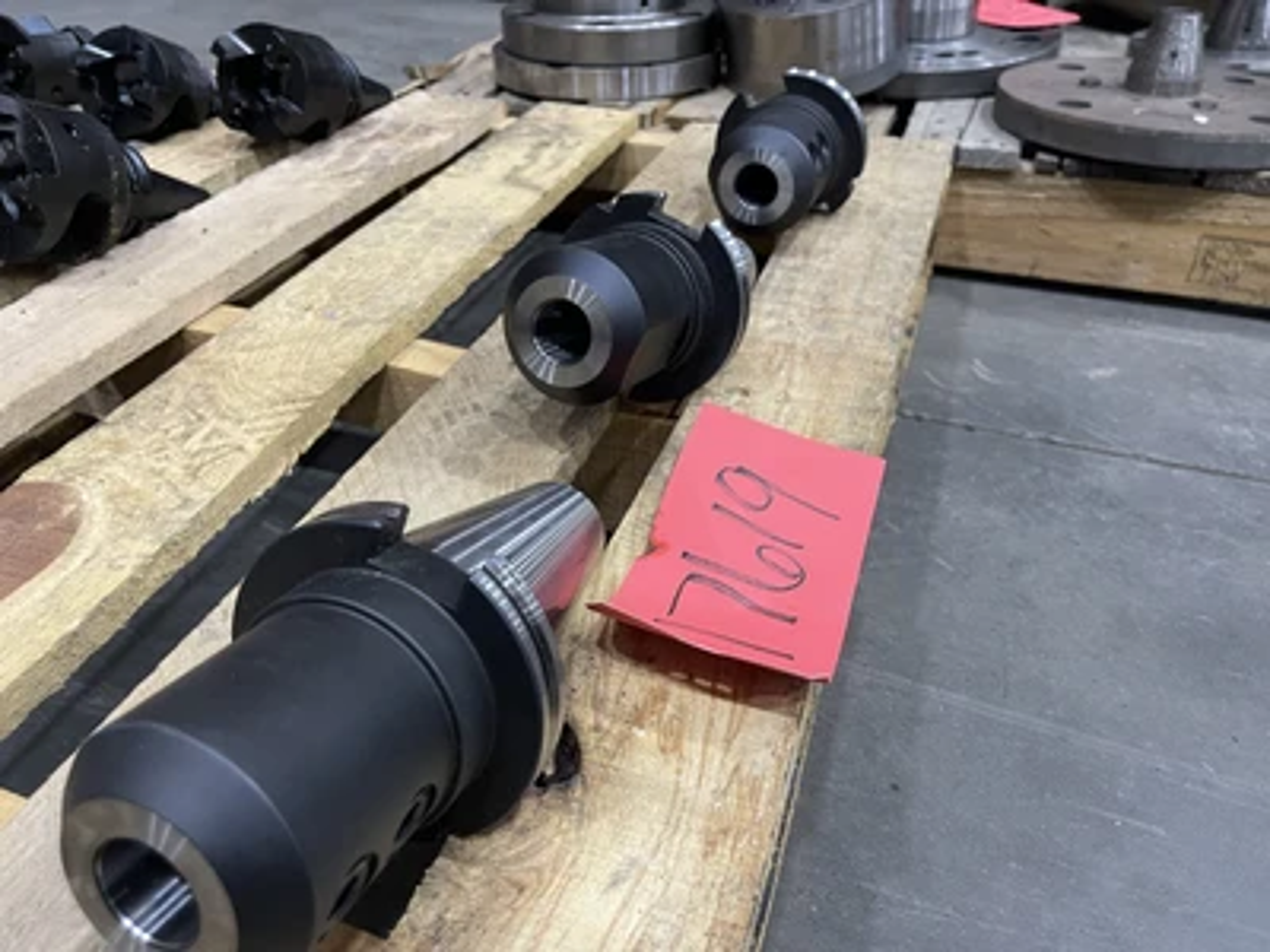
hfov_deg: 69.4
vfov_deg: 54.9
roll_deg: +1.1
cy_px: 476
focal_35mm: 25
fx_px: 917
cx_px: 635
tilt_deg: -36.3
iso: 320
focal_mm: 5.1
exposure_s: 1/60
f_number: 1.6
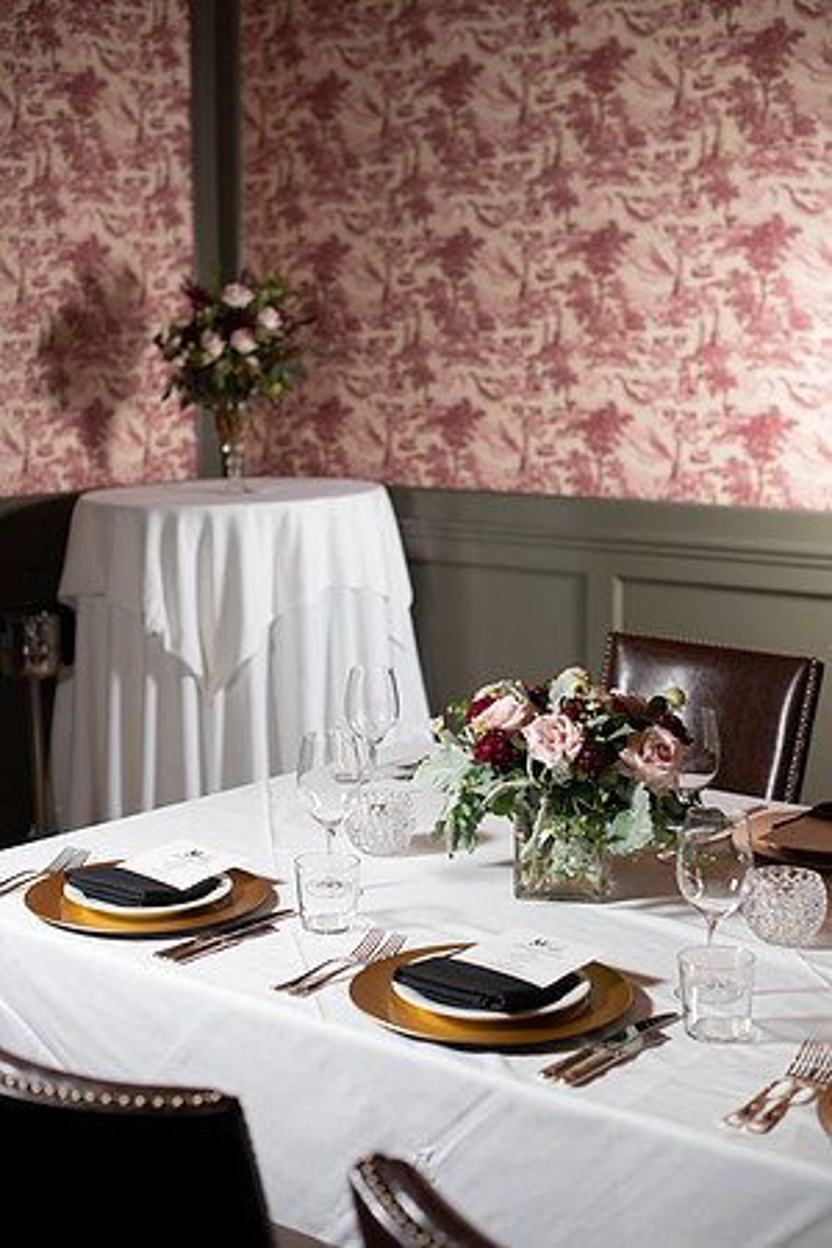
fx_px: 1733
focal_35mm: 50
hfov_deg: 27.0
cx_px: 416
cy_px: 624
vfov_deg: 39.6
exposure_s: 1/200
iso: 200
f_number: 2.8
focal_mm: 50
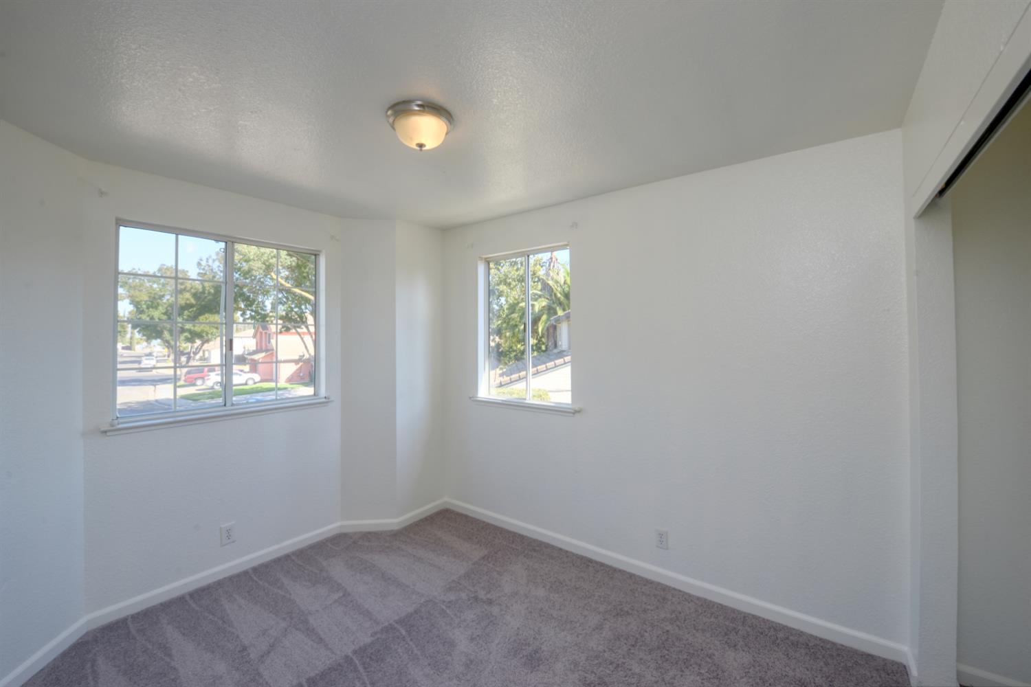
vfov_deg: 81.2
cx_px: 516
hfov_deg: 104.3
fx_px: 401
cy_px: 344
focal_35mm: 14
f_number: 10
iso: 400
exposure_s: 1/30
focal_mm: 14
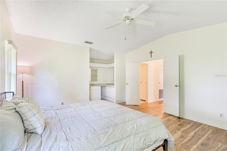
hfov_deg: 96.7
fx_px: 101
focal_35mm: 16
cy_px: 76
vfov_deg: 73.7
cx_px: 114
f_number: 9
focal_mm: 16
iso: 250
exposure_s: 1/2.5
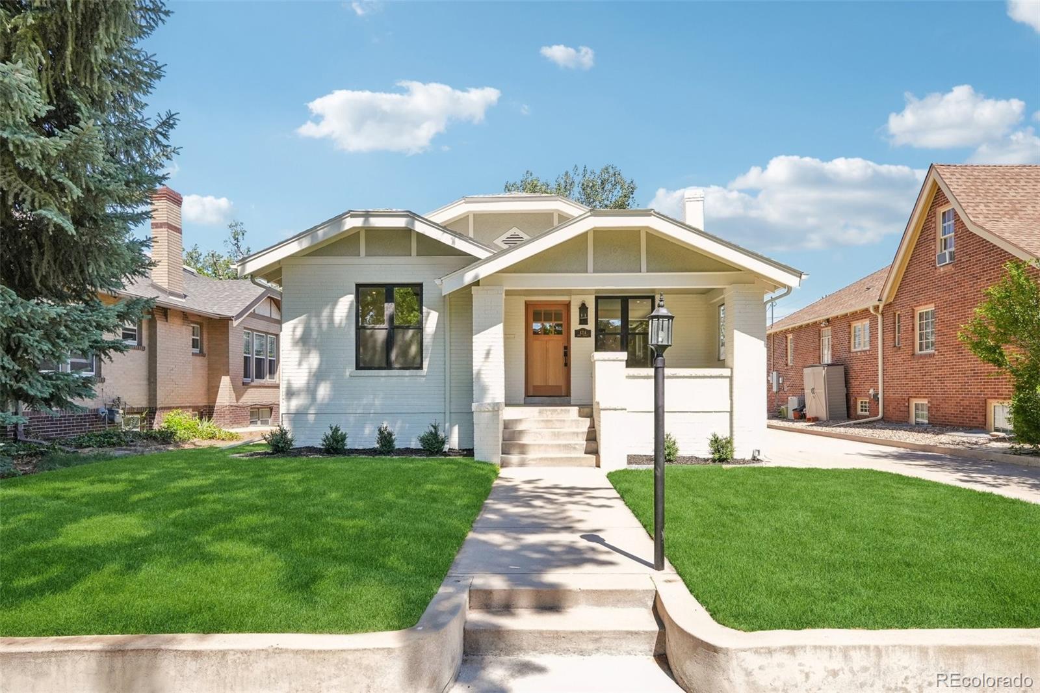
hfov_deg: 84.6
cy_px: 346
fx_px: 572
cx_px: 520
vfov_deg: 62.4
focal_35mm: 20
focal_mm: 13.2
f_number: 8
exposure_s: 1/640
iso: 800
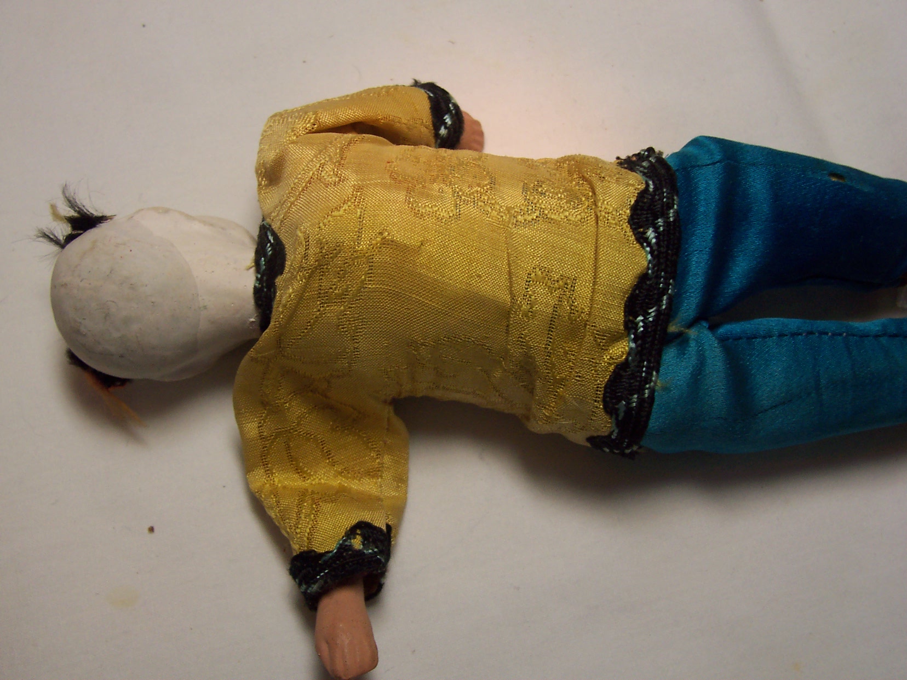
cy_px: 340
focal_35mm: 37
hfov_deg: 50.1
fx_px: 969
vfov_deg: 38.7
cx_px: 454
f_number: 2.8
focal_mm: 5.6
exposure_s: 1/60
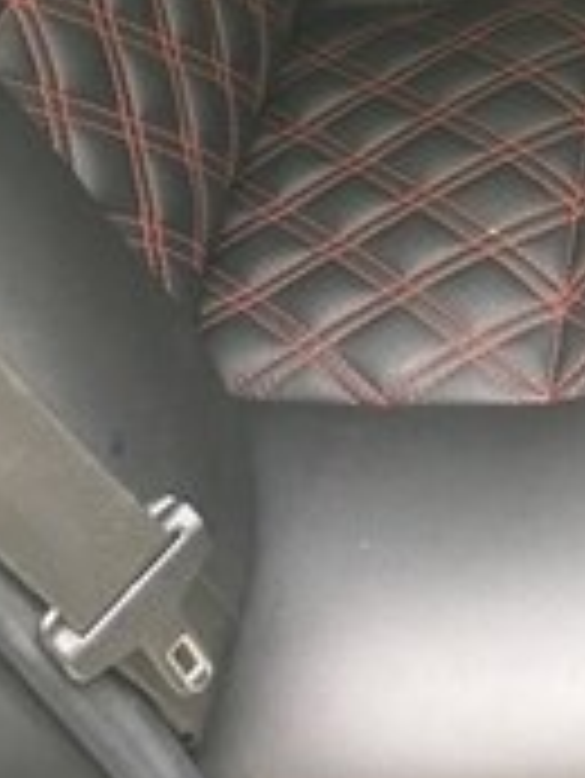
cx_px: 464
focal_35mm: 83
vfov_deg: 21.7
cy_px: -171
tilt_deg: -36.5
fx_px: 1868
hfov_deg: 17.7
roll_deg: +1.2
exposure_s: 1/33
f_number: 2.2
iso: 160
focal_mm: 4.15
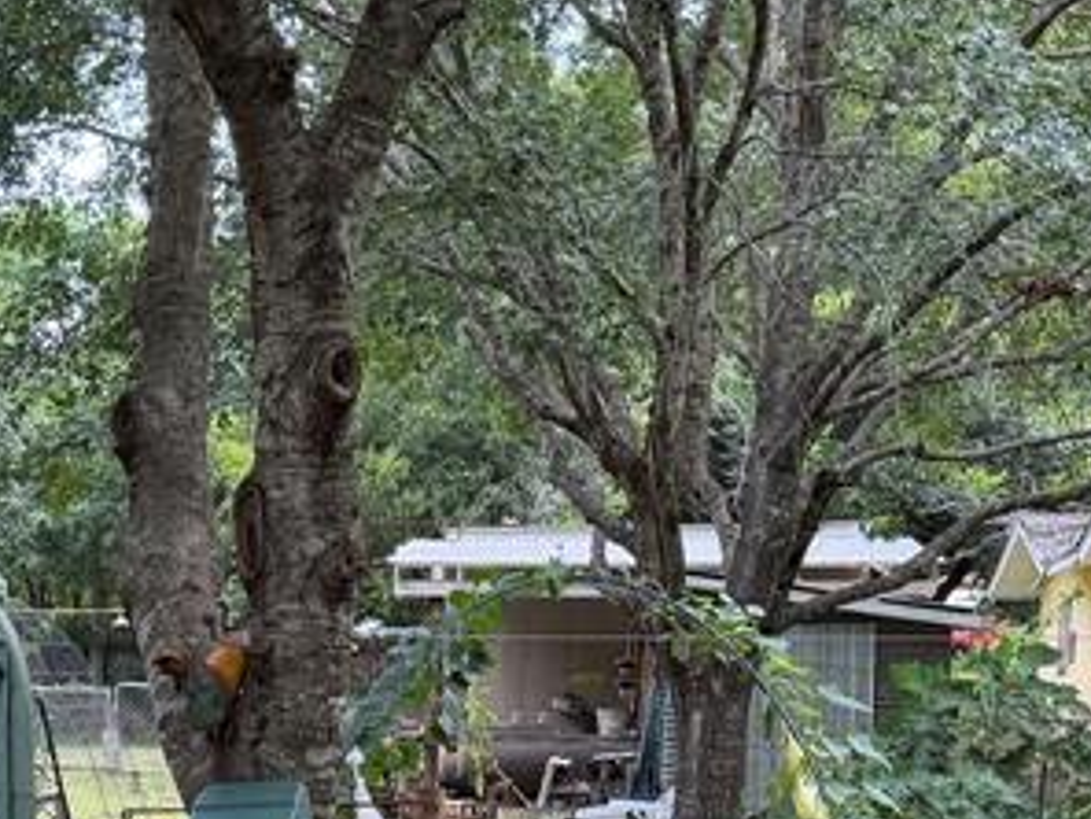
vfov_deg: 17.1
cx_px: 147
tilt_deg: -5.9
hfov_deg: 23.1
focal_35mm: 83
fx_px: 2616
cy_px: 930
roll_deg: -0.9
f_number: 1.78
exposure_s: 1/265
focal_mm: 6.76
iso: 80
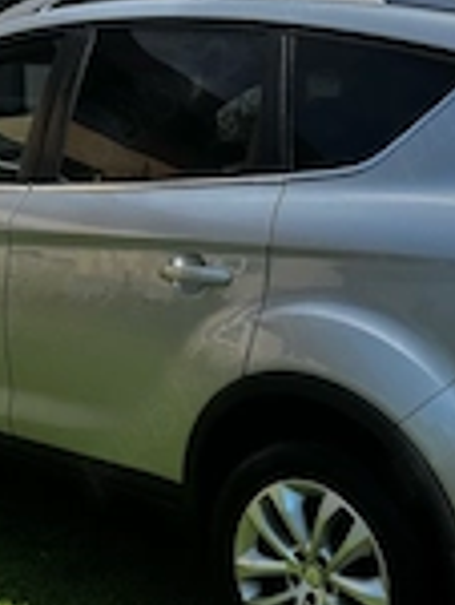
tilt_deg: -14.5
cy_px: 436
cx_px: 286
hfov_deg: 22.9
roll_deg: -2.6
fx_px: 1118
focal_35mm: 64
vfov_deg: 29.8
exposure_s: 1/2959
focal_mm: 6.76
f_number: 1.78
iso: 80
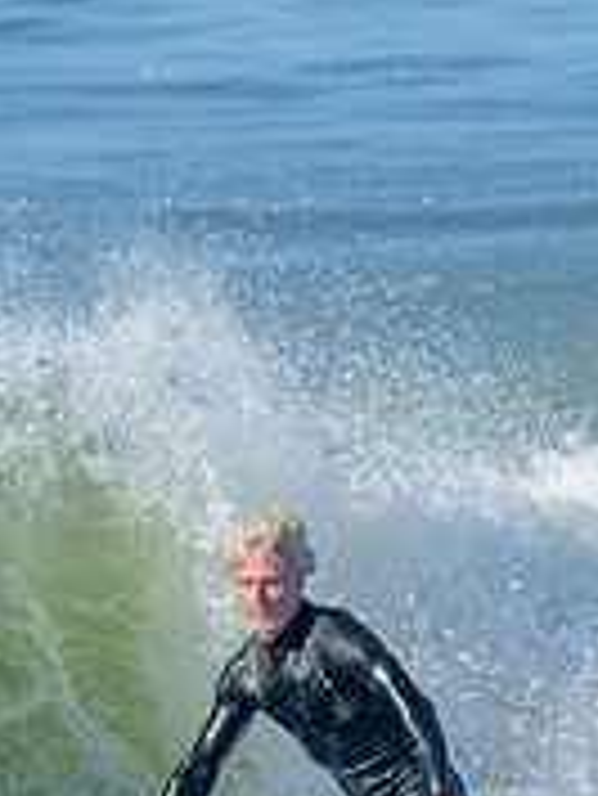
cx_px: 311
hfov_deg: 0.4
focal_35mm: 3491
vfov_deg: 0.6
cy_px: 844
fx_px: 80314
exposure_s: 1/2000
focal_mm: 800
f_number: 11
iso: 1250
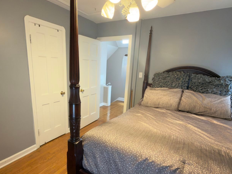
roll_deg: -1.6
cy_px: 103
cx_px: 102
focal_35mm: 21
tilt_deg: -14.6
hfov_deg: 78.7
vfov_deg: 63.0
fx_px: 141
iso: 250
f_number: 2.2
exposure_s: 1/30
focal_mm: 2.22
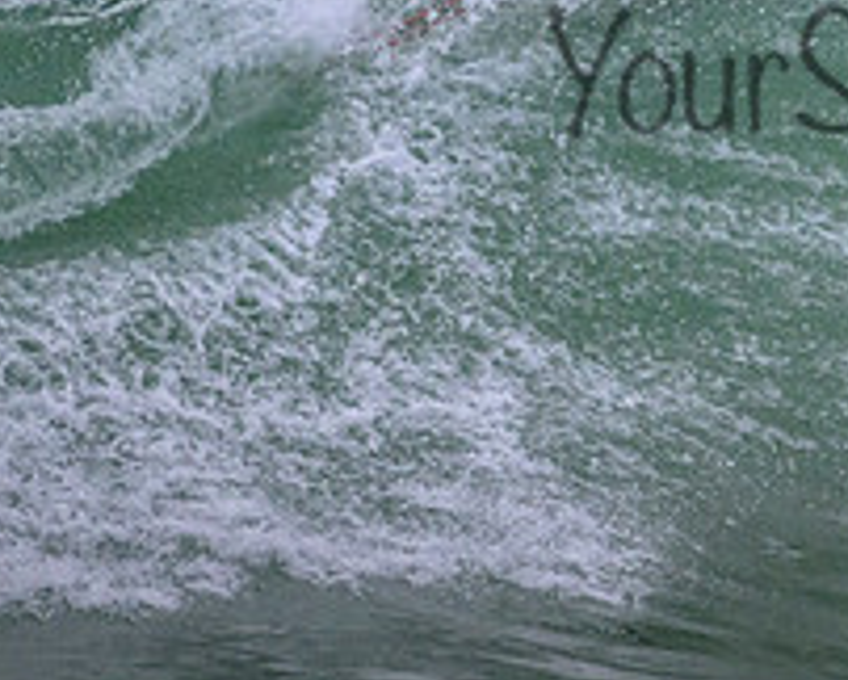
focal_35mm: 2154
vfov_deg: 0.7
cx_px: 982
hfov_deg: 0.9
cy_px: 36
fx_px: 54112
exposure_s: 1/2000
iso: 3600
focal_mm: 800
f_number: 11
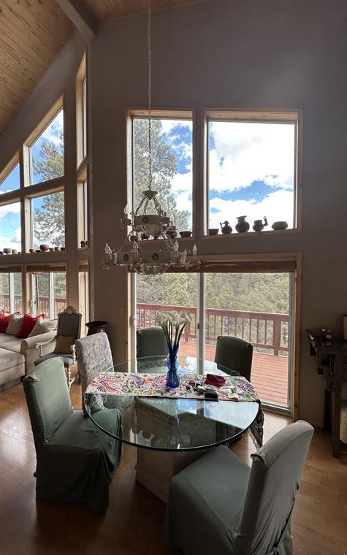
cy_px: 280
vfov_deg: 101.5
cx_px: 158
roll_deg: +1.0
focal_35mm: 15
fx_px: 227
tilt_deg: -0.9
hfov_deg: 74.6
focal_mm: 2.22
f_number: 2.2
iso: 40
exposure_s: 1/113
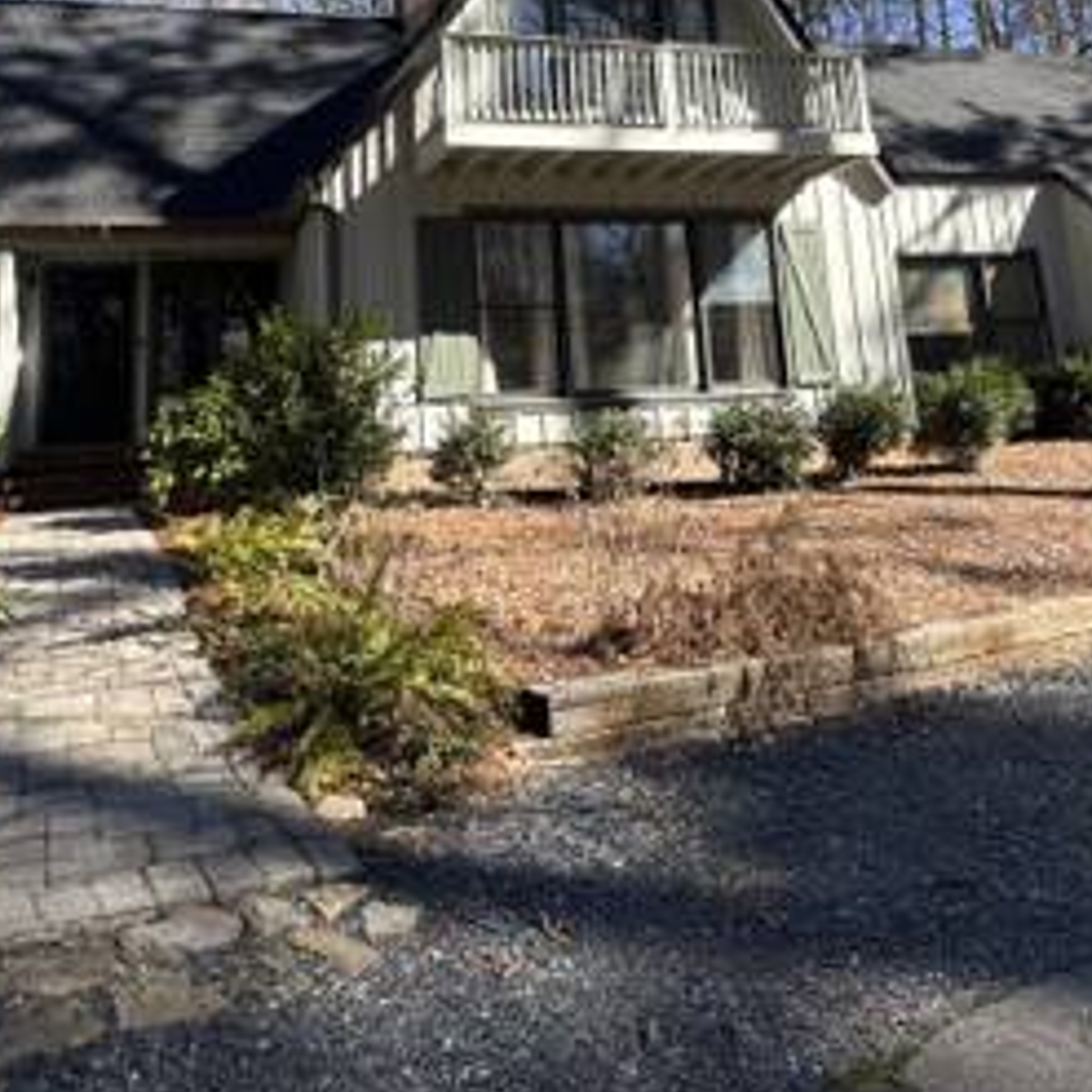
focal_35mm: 32
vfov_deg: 47.8
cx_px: 504
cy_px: 195
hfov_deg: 51.1
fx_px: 1142
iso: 50
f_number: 2.2
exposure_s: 1/620
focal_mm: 2.22
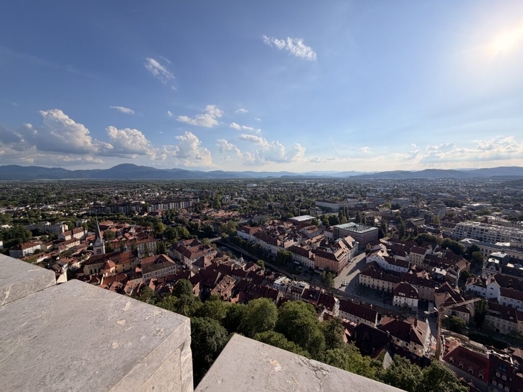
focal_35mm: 14
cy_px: 196
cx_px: 262
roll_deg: +0.2
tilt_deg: -6.4
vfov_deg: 85.7
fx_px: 212
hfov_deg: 102.1
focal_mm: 2.22
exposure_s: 1/1368
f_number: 2.2
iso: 20
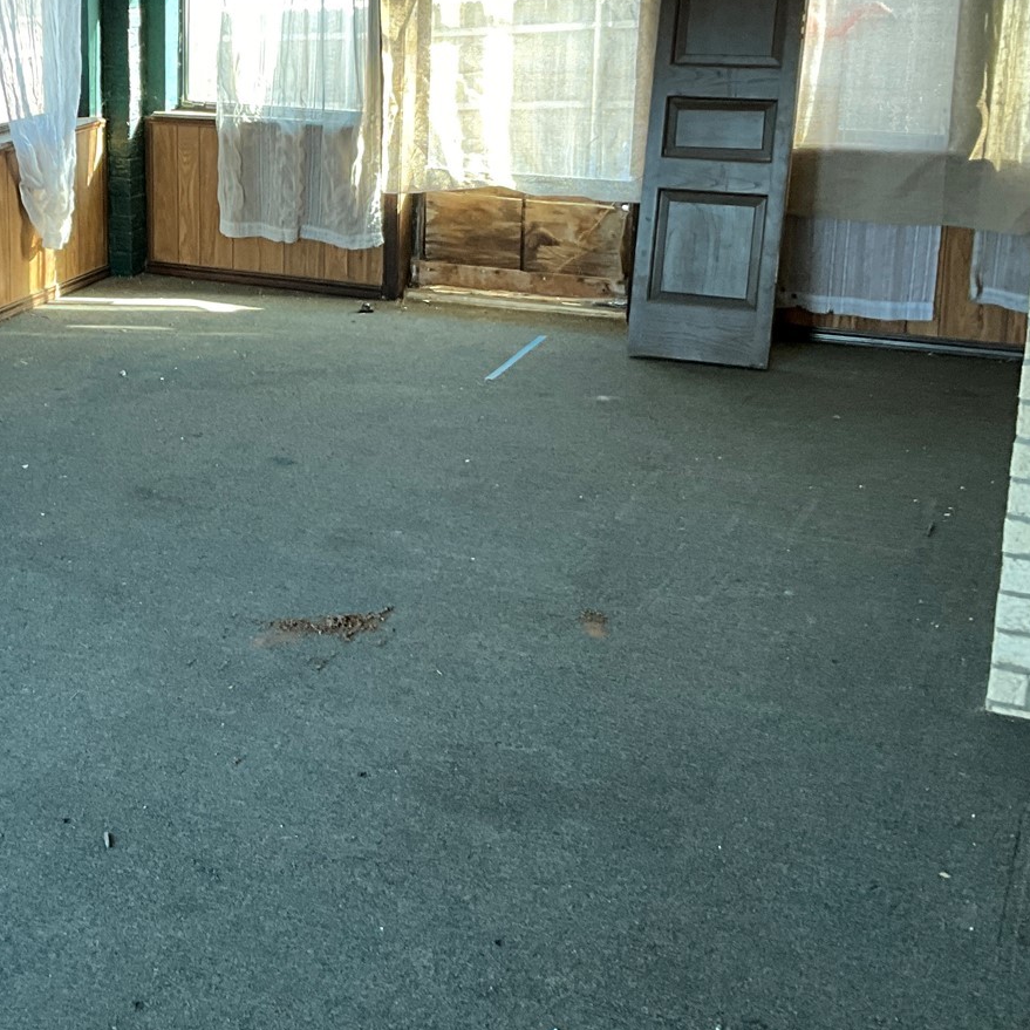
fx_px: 1885
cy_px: 322
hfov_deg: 29.4
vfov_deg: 30.3
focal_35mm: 56
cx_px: 123
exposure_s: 1/61
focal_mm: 3
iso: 64
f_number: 1.8
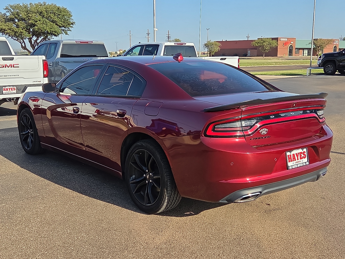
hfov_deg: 44.8
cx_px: 172
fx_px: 419
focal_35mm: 42
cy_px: 130
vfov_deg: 34.3
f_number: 1.8
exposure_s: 1/1667
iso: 25
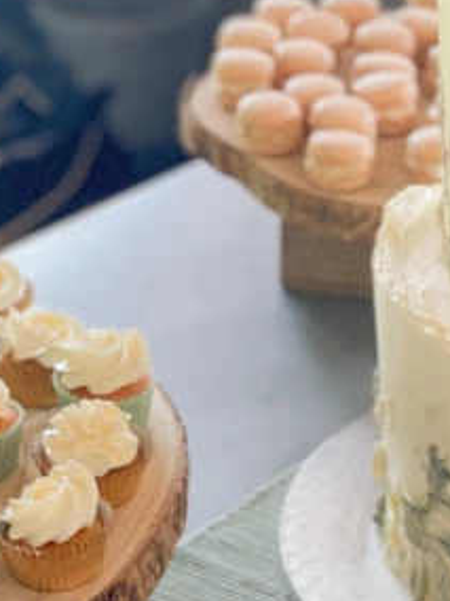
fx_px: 2184
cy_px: 595
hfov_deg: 11.7
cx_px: 344
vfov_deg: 15.4
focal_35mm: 126
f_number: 2
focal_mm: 6
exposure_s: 1/87
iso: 250
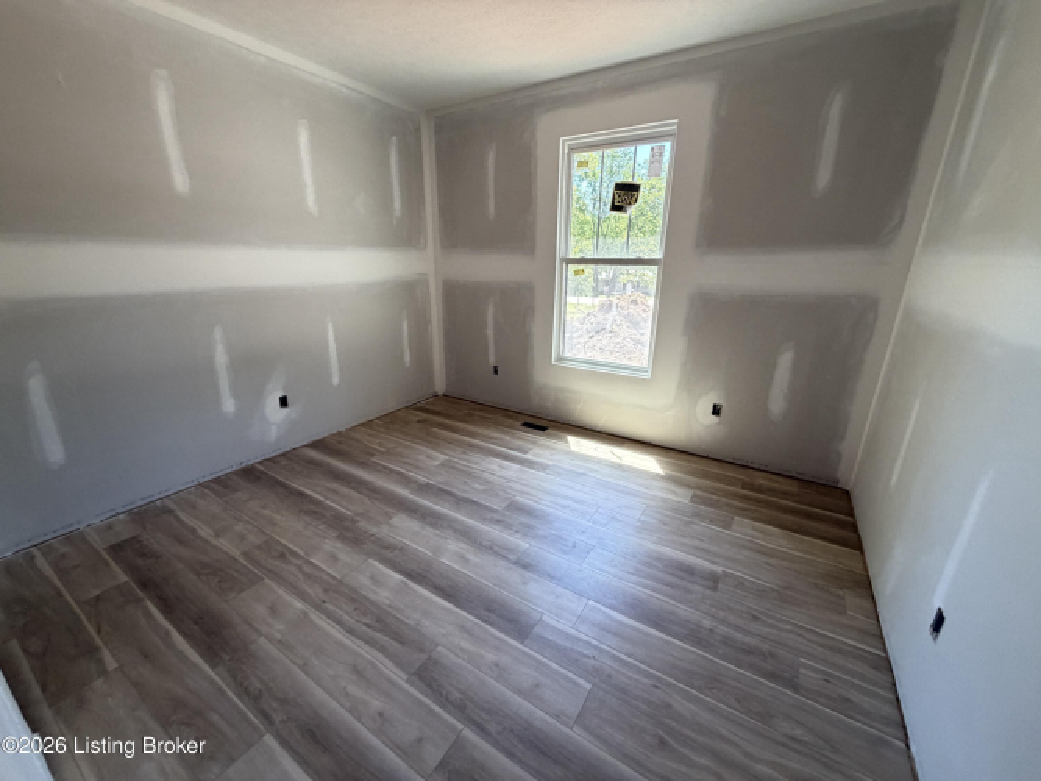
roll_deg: +0.1
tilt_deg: -19.0
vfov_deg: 85.7
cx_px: 520
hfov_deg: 102.1
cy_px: 390
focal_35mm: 14
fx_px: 421
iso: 250
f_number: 2.2
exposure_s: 1/121
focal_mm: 2.22
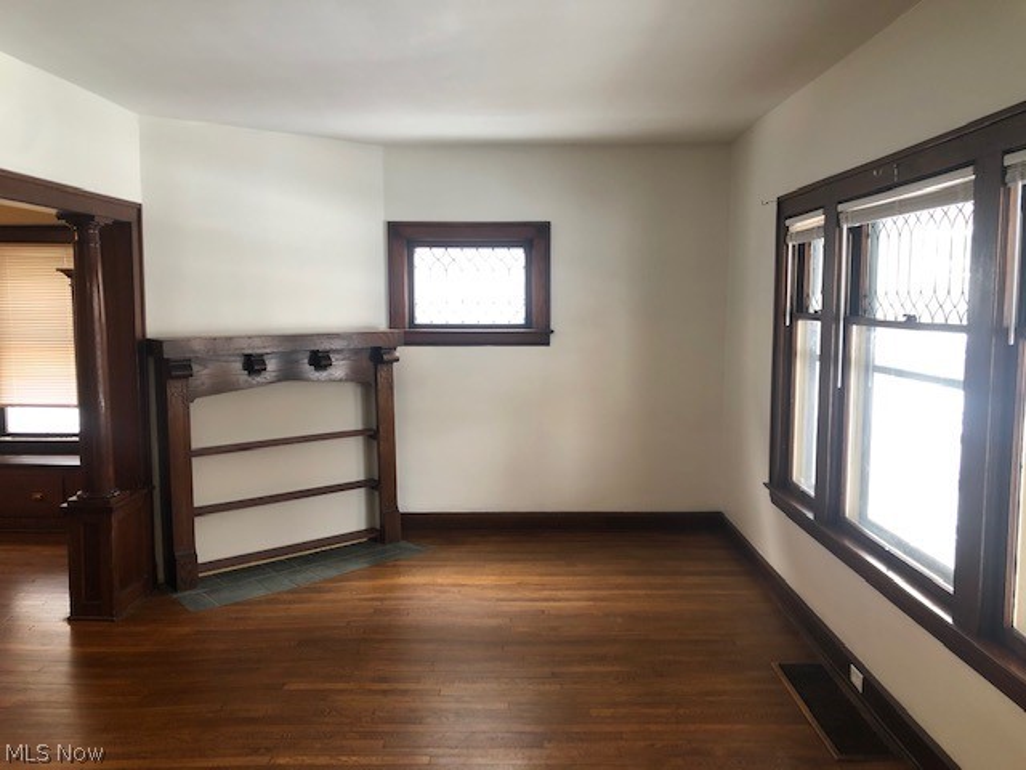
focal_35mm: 28
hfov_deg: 63.4
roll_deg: +0.8
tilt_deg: -5.6
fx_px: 830
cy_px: 385
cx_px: 513
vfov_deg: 49.7
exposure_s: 1/24
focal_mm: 4
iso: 40
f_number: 1.8
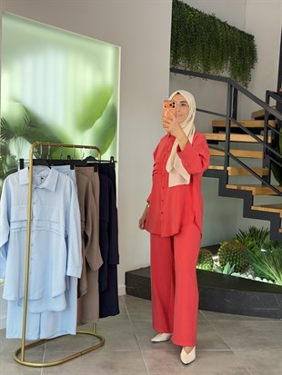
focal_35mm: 48
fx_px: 521
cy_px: 188
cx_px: 141
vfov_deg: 39.6
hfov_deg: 30.3
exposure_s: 1/174
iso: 80
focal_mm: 6.76
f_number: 1.78
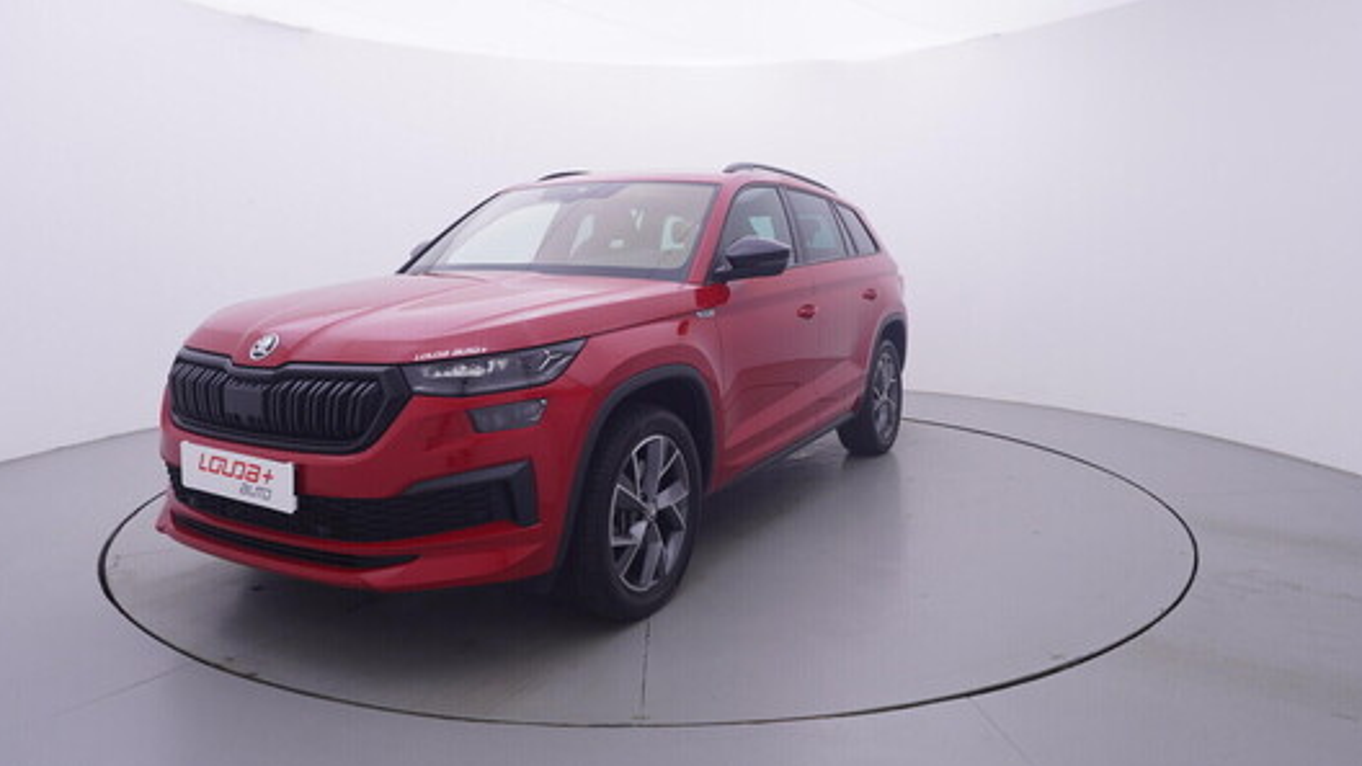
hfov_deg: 75.1
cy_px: 306
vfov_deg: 46.5
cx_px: 677
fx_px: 886
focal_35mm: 25
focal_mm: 15
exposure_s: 1/80
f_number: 5
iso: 200
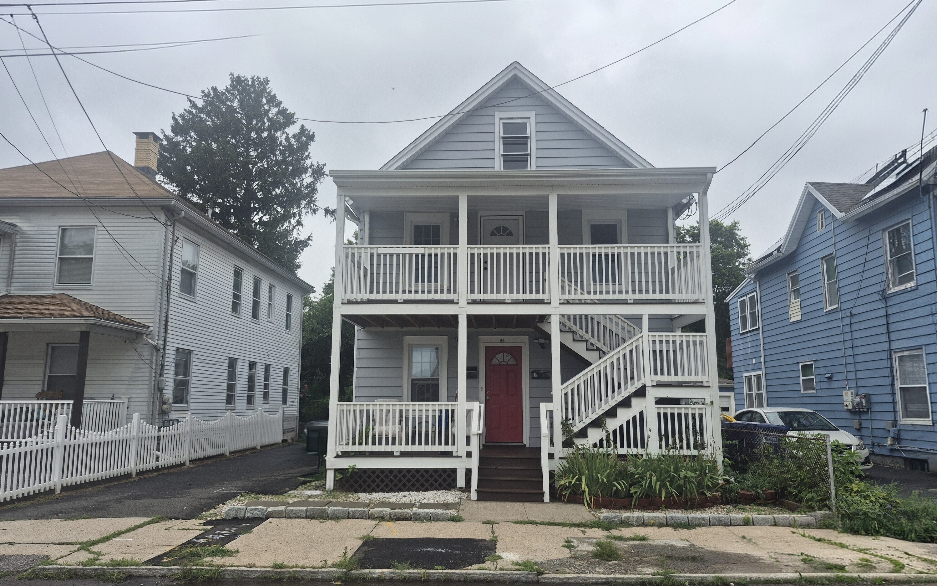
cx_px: 475
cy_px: 297
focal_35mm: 25
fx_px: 638
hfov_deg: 72.5
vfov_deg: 49.3
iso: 25
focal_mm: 5.4
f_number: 1.8
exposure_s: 1/1032
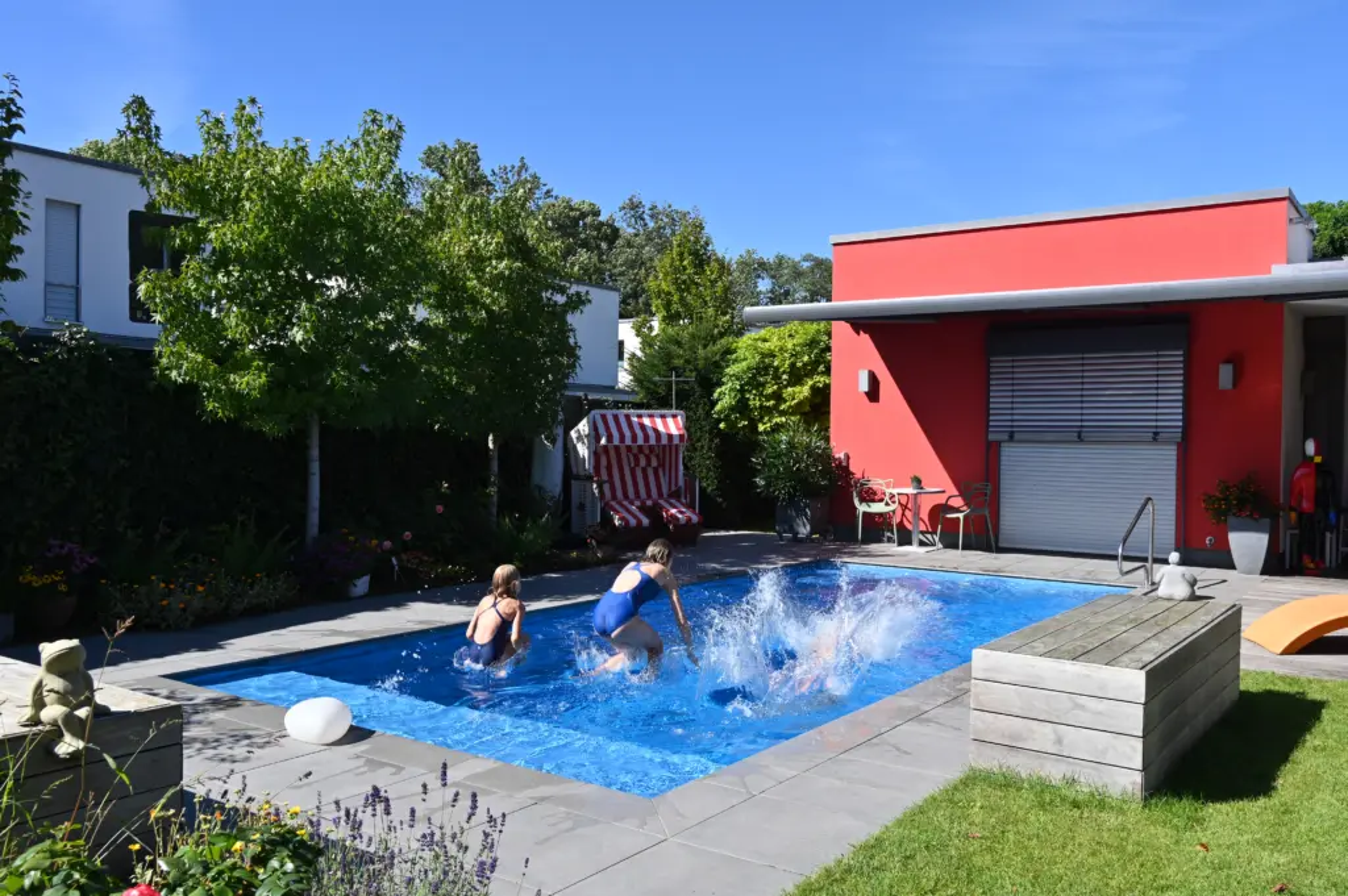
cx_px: 674
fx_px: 1141
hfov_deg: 61.1
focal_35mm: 30
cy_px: 448
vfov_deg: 42.9
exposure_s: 1/320
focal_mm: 30.5
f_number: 9
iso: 160
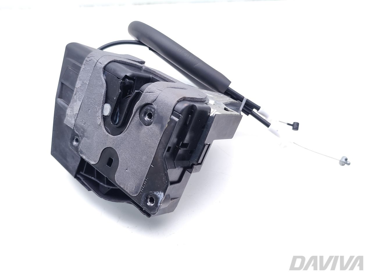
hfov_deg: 60.0
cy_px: 140
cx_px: 186
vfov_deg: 46.8
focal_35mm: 30
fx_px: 322
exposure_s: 1/100
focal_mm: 6.19
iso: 125
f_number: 1.65
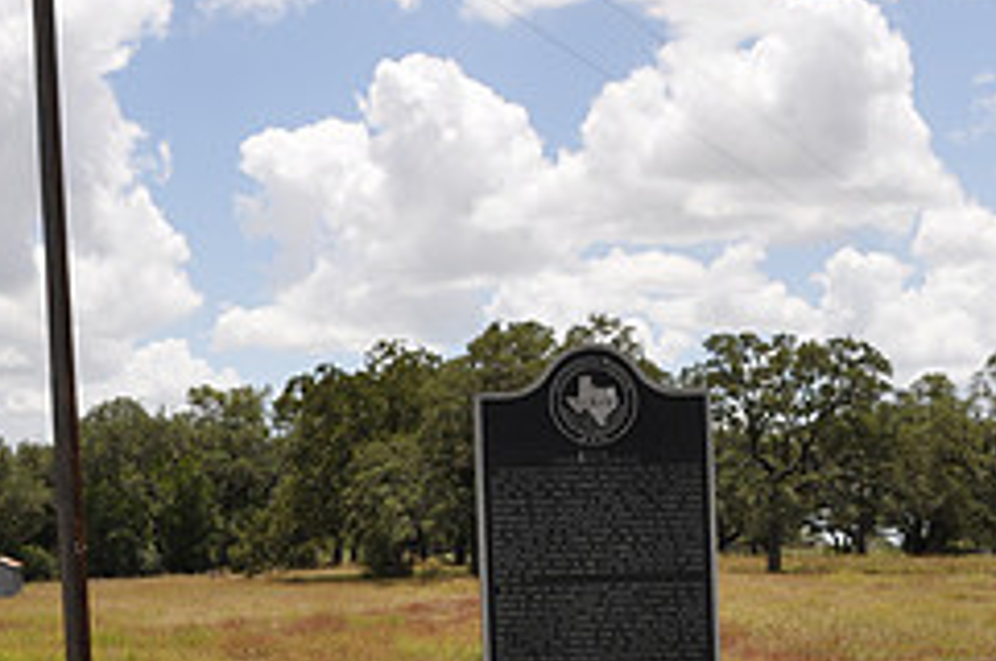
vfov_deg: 20.2
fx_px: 1796
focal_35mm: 65
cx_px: 612
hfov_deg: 30.9
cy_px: 671
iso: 200
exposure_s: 1/160
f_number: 13
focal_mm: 18
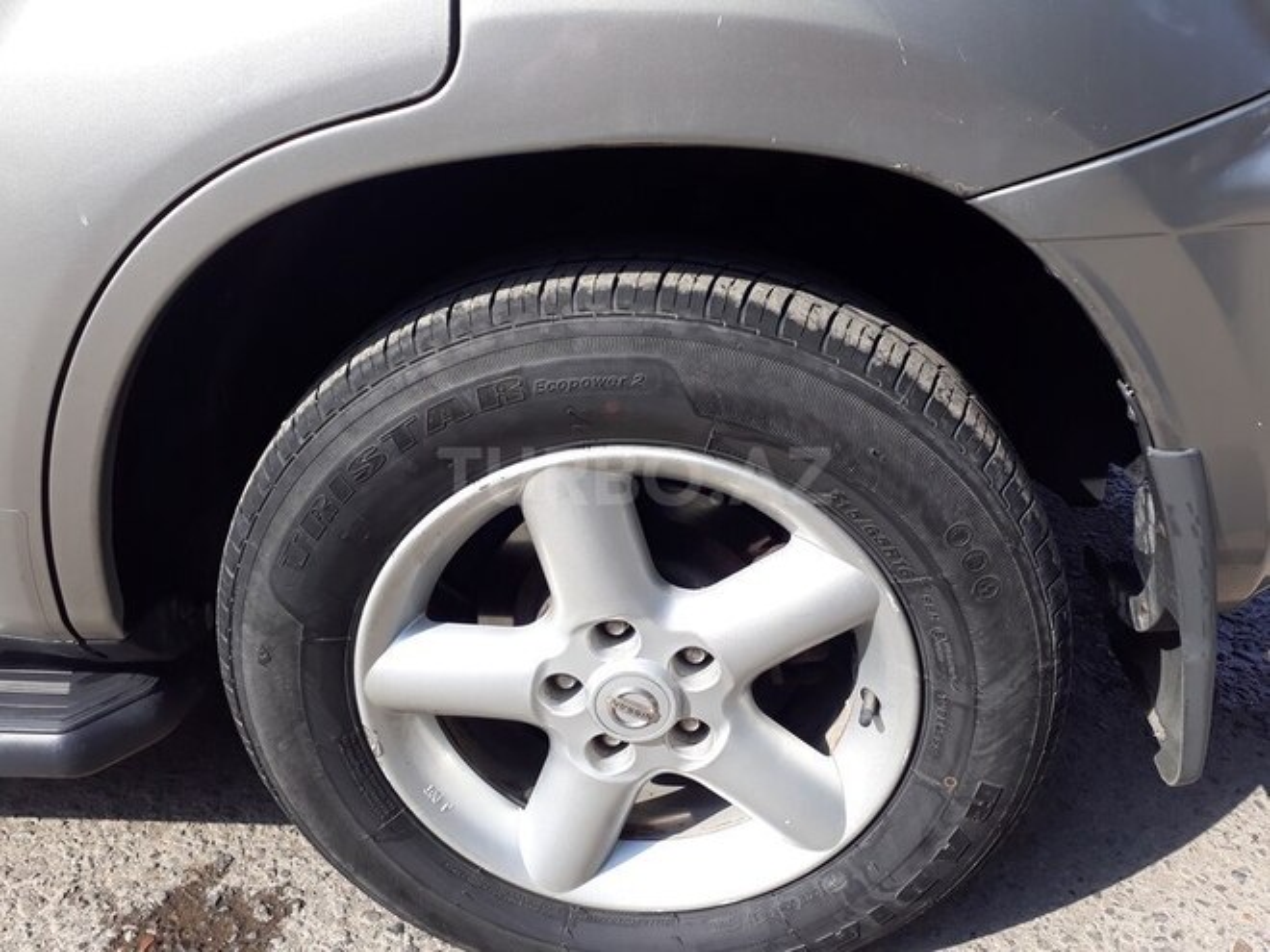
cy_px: 476
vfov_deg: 51.4
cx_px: 635
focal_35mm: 27
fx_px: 991
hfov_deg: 65.3
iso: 40
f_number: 1.9
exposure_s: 1/642
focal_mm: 3.6
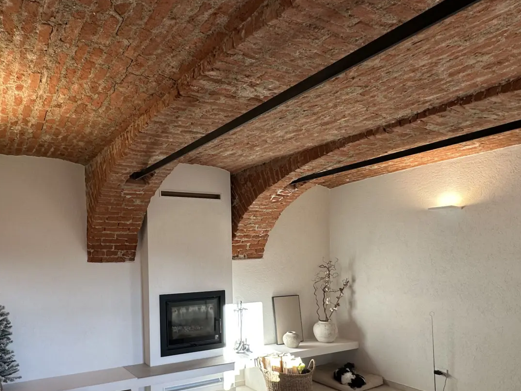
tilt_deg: +2.2
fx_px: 391
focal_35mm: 26
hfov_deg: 65.7
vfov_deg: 52.3
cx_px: 179
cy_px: 252
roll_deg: +1.4
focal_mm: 2.22
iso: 80
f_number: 2.2
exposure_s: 1/99
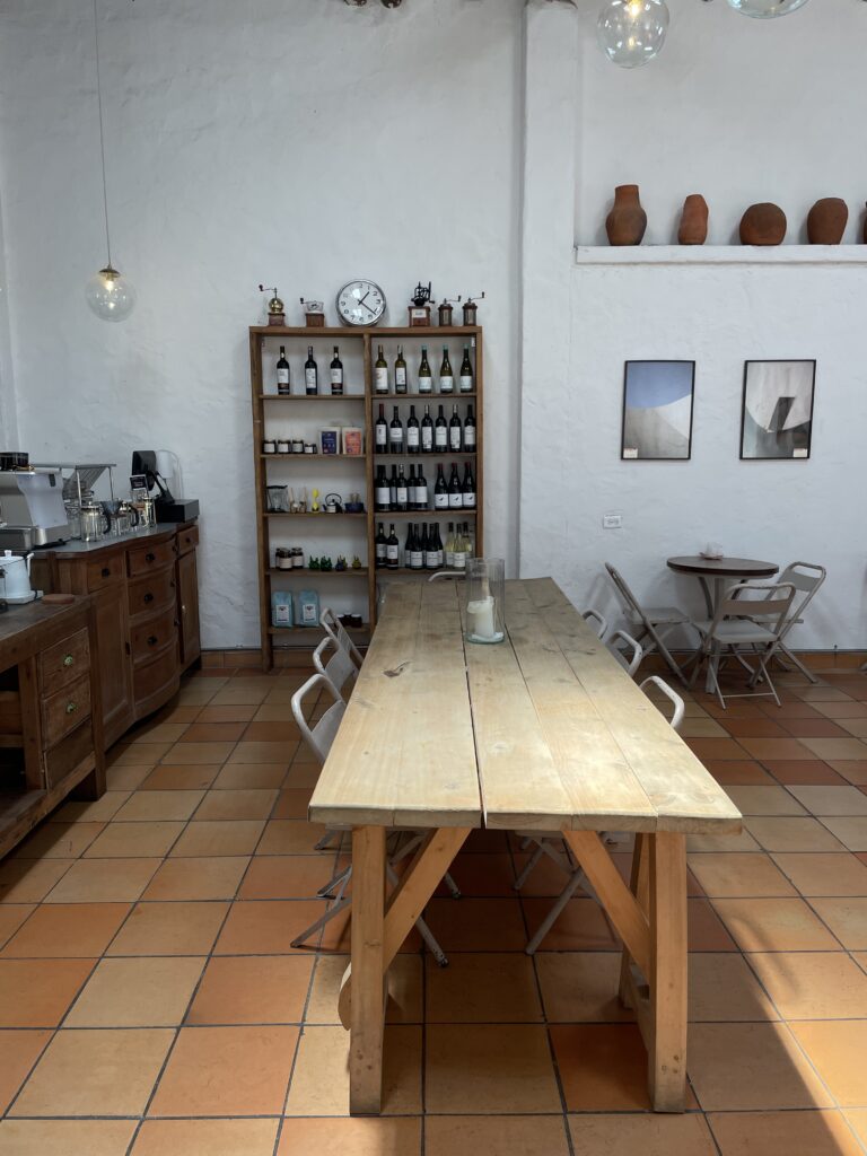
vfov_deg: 67.3
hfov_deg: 53.1
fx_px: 868
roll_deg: +1.0
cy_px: 578
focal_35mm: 26
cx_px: 434
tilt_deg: -8.5
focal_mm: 4.2
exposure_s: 1/161
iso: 32
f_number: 1.6
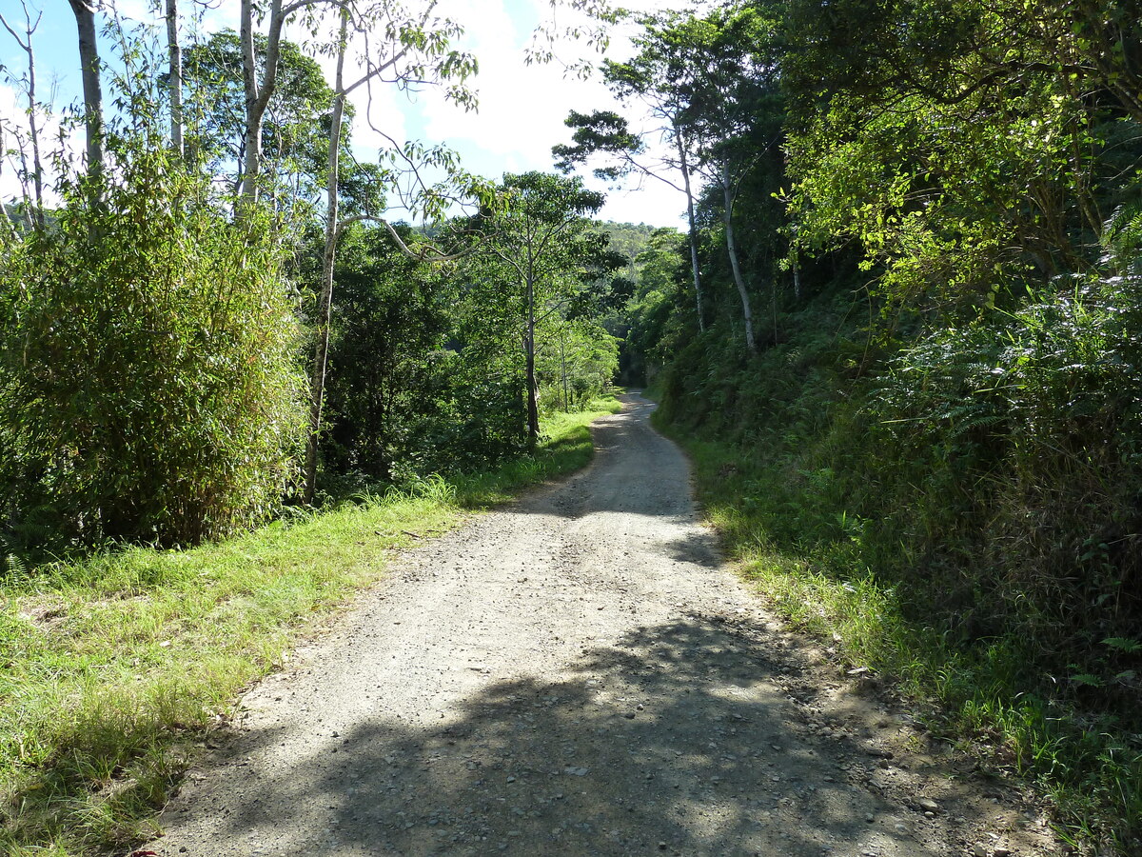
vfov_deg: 54.9
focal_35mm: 25
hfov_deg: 69.4
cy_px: 428
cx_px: 571
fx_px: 825
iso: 125
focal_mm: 4.1
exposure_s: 1/200
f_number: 4
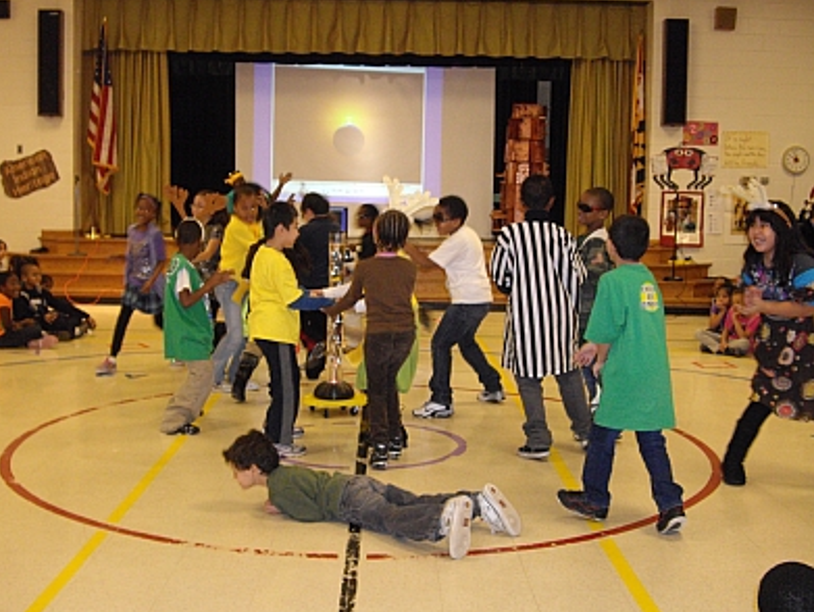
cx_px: 400
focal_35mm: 47
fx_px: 1106
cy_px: 306
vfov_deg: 30.9
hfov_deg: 40.4
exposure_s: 1/50
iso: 400
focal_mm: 9.6
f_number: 3.1
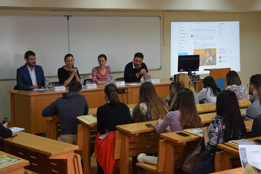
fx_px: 598
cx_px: 130
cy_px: 87
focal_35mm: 82
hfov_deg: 24.6
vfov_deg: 16.6
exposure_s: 1/60
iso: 1400
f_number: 5.6
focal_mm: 55
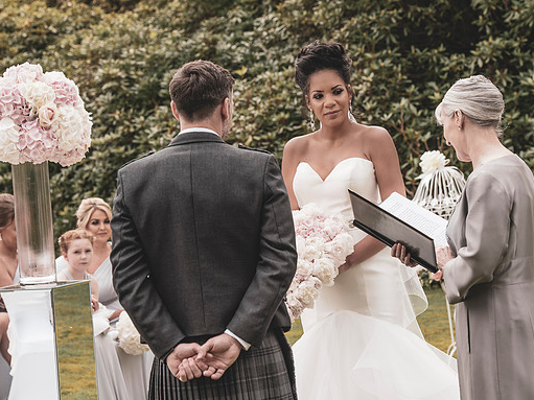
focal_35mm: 122
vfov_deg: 12.1
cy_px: 164
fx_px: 1882
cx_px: 291
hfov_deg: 16.2
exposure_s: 1/320
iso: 250
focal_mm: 95
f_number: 5.6
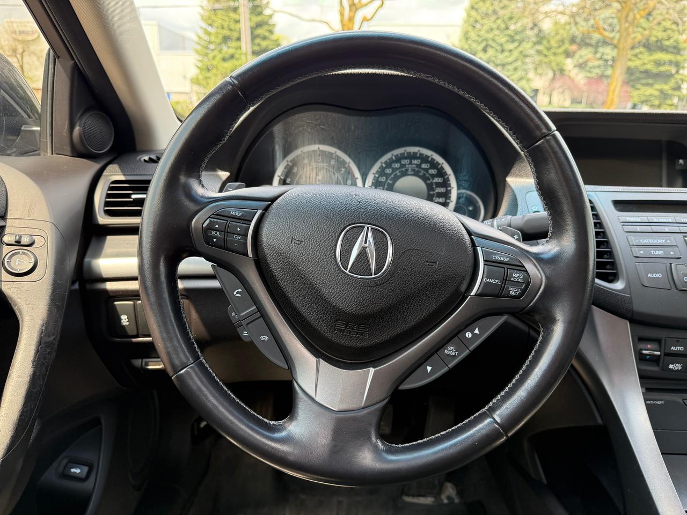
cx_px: 344
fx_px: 476
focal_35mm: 24
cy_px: 258
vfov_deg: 56.8
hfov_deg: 71.6
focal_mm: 6.76
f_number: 1.78
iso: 160
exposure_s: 1/203
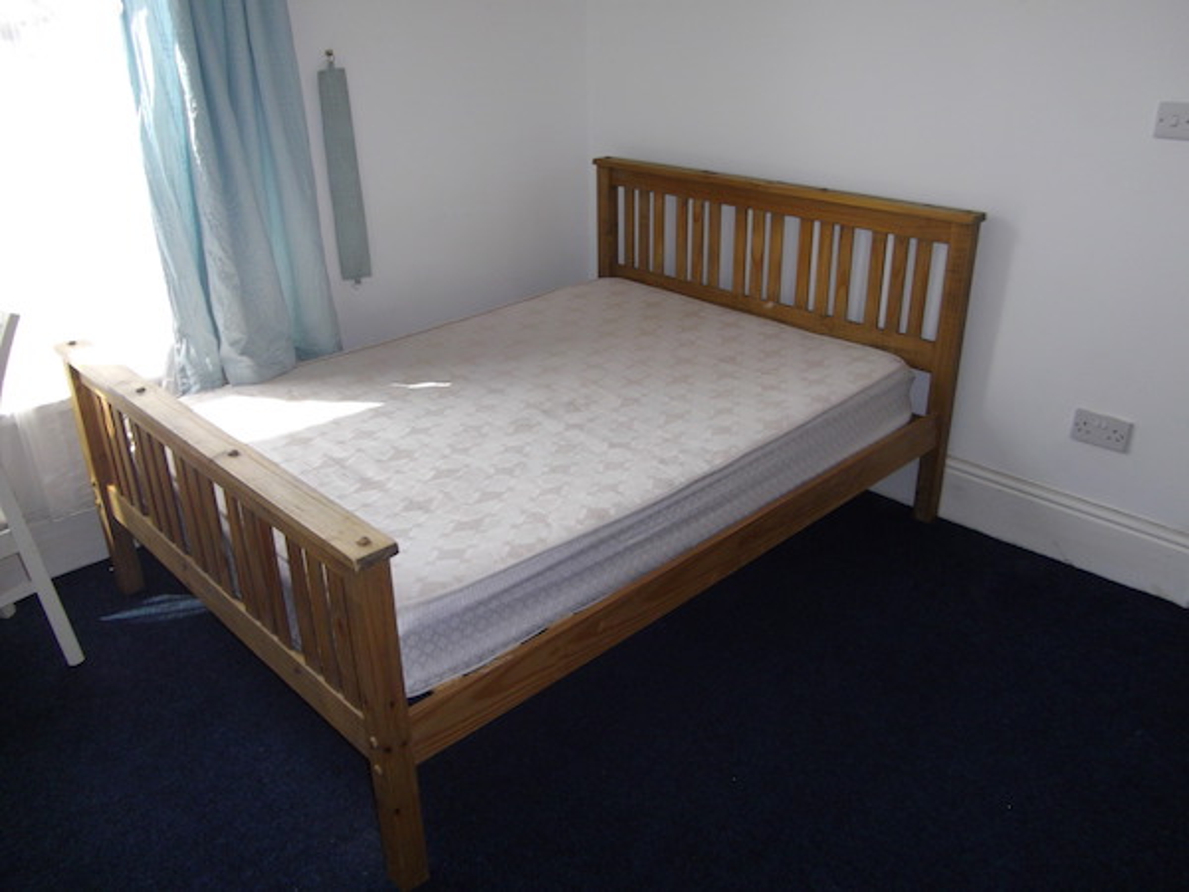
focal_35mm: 27
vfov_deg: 51.4
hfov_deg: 65.3
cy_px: 446
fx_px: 927
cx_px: 594
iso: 100
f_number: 3.2
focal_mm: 4.9
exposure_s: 1/125
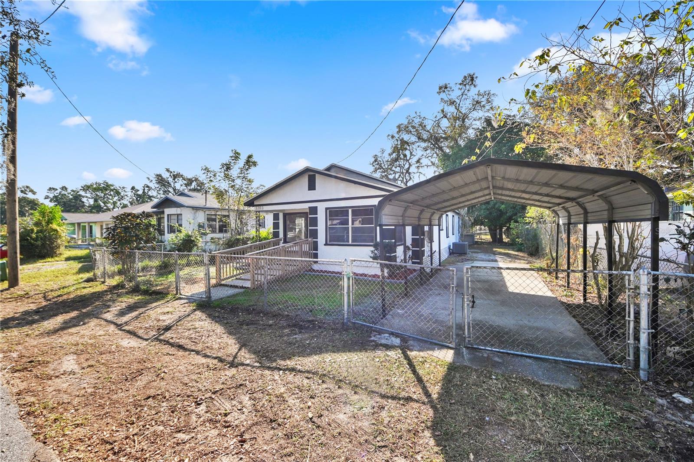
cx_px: 347
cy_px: 231
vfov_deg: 86.5
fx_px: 246
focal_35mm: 13
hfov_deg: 109.4
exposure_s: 1/250
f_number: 9
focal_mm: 8.5
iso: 160
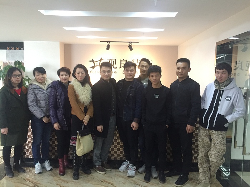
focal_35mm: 29
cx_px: 125
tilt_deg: -6.1
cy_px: 94
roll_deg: -1.8
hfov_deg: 61.7
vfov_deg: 48.2
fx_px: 209
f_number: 2.2
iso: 250
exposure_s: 1/20
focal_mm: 4.15
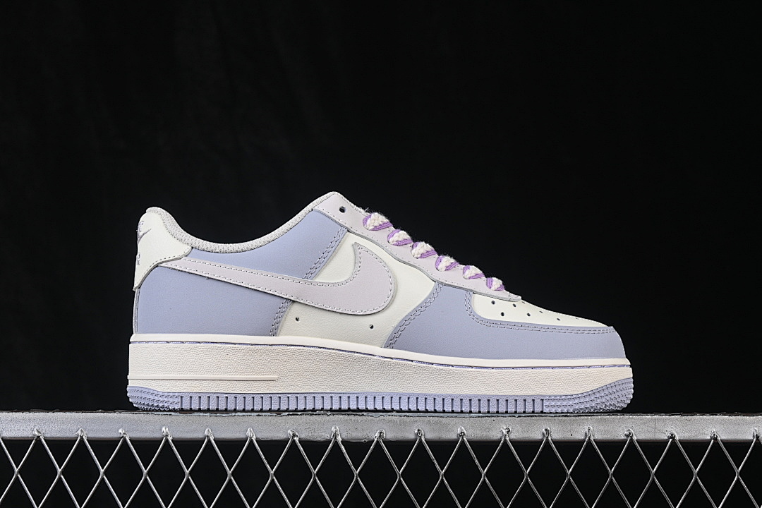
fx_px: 1587
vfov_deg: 18.2
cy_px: 254
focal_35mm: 75
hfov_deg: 27.0
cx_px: 381
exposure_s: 1/80
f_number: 8
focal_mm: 50
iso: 160
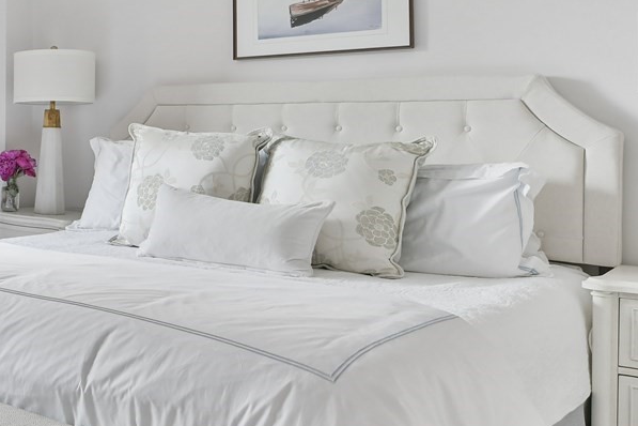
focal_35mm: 48
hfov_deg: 32.4
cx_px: -164
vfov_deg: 27.8
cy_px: 127
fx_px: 851
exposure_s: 1/13
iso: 640
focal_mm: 14
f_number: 9
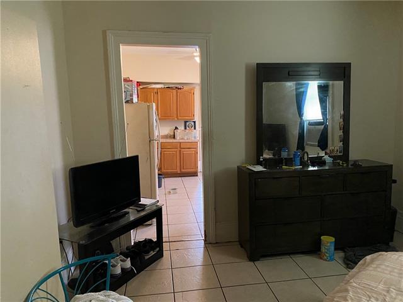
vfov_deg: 53.1
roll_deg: -0.2
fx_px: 303
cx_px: 202
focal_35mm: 26
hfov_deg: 67.3
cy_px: 151
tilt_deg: -9.3
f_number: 1.8
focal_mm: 4.25
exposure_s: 1/30
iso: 640
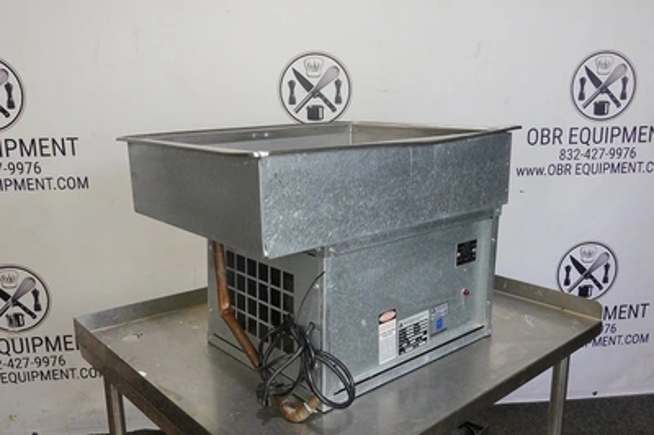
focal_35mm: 32
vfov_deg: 41.0
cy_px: 218
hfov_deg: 58.8
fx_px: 581
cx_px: 327
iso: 1250
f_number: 9
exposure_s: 1/40
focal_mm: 11.76
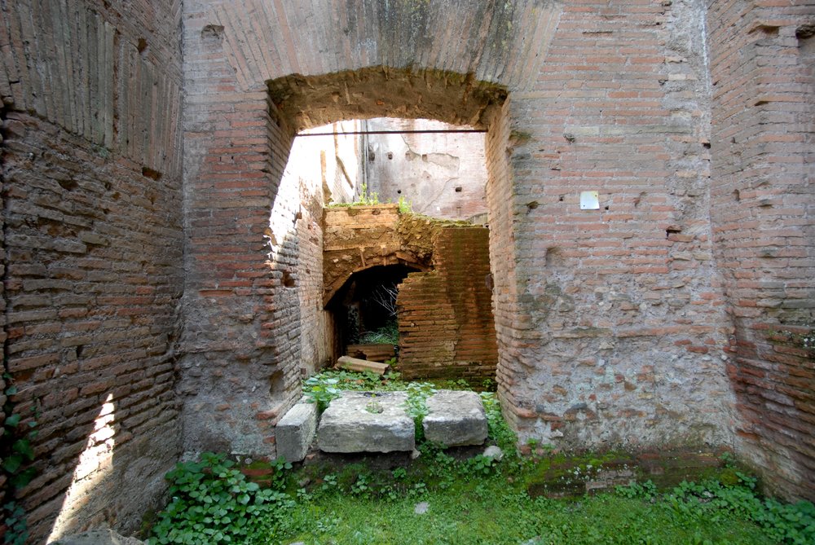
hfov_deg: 81.1
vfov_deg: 59.6
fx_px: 476
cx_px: 408
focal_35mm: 21
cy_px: 272
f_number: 4
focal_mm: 14
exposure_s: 1/60
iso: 200
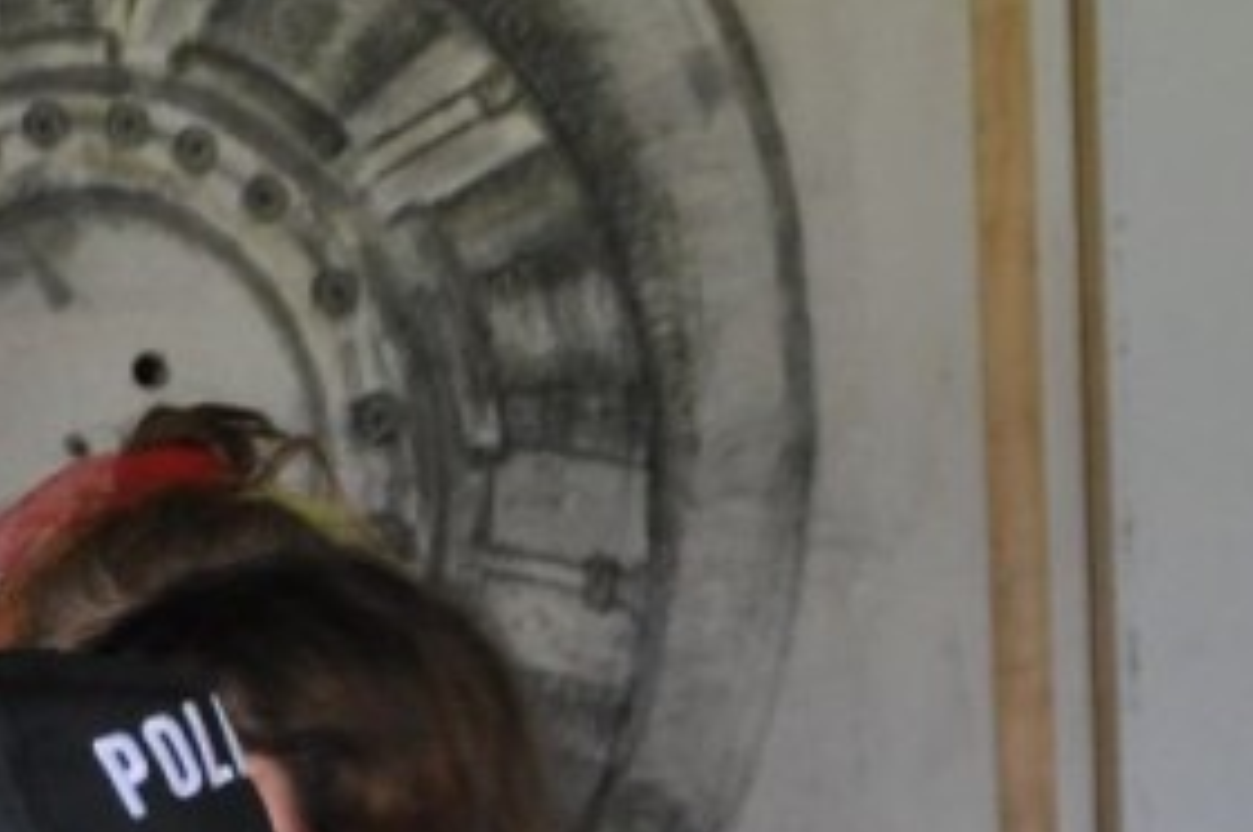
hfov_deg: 4.2
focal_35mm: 493
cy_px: 1369
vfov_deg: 2.8
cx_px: 273
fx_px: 17139
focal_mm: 90
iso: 1600
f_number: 5.3
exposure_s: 1/40
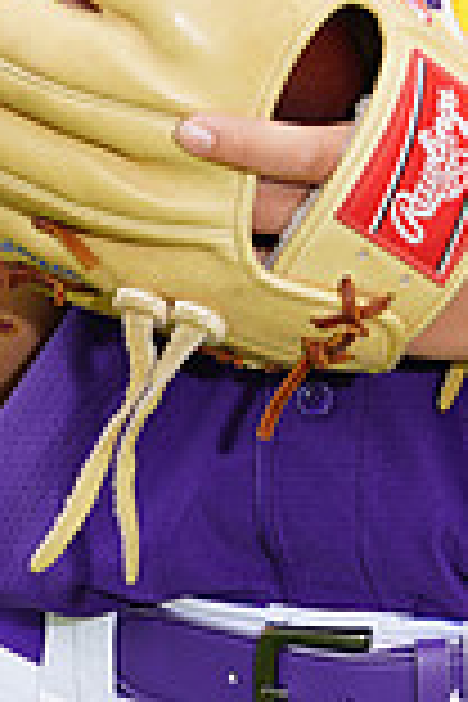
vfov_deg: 2.3
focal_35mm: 876
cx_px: 362
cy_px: -513
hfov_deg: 1.6
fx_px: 17081
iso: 200
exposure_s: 1/250
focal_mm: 235
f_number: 8
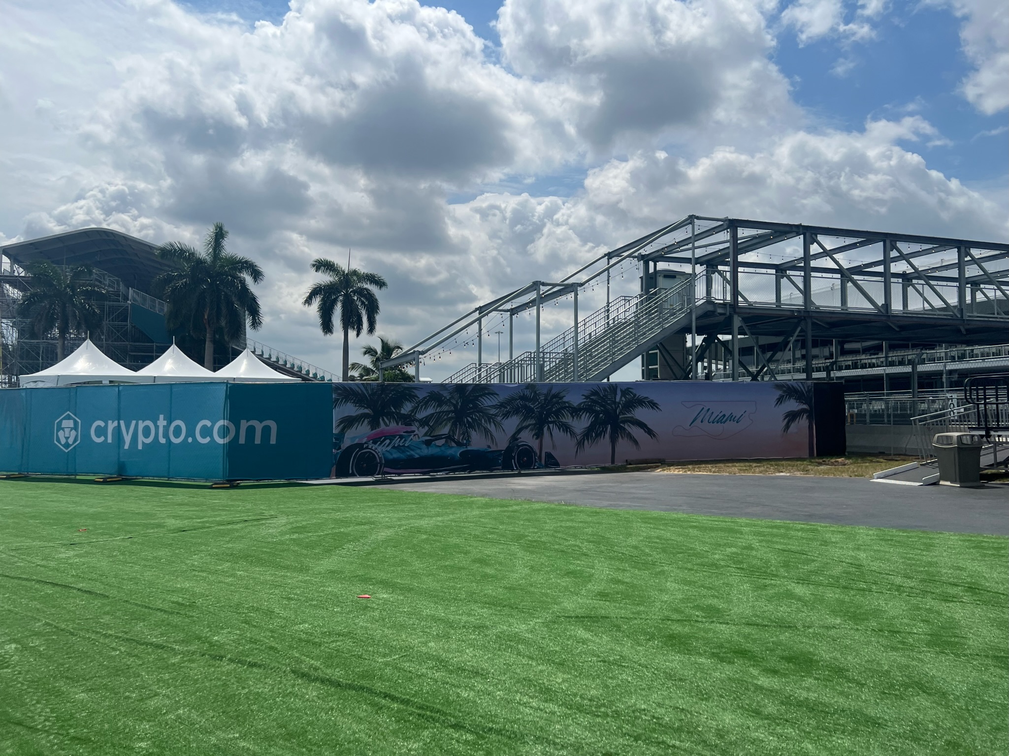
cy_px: 378
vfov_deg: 53.0
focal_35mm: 26
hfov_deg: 67.3
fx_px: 758
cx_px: 504
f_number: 1.5
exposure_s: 1/10309
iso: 50
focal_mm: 5.7
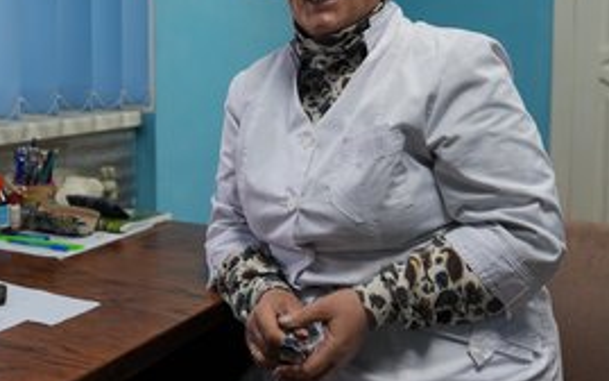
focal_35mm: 44
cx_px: 247
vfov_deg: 28.7
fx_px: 730
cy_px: 90
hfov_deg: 45.1
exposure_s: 1/50
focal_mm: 29
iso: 250
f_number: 2.8
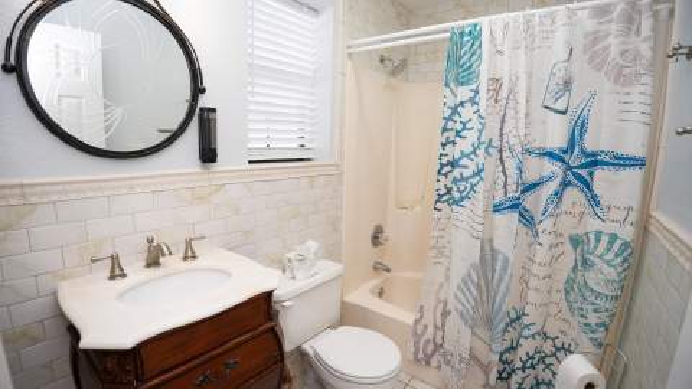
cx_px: 346
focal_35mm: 17
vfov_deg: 63.1
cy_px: 194
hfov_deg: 95.0
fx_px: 317
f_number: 4
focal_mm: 16.5
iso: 160
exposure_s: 1/160
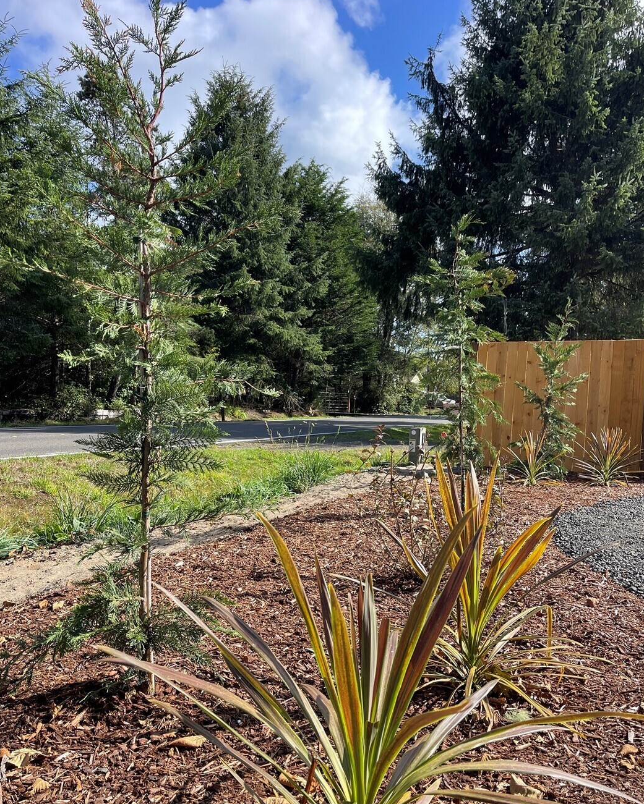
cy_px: 430
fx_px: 643
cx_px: 330
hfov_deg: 53.2
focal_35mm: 27
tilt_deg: -3.1
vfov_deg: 64.0
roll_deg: -2.3
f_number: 1.6
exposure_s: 1/1279
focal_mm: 5.1
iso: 32
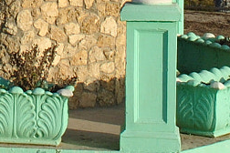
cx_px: -48
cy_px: -218
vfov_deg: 5.4
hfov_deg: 8.2
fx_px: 1584
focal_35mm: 248
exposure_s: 1/250
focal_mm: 26
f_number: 10
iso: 200
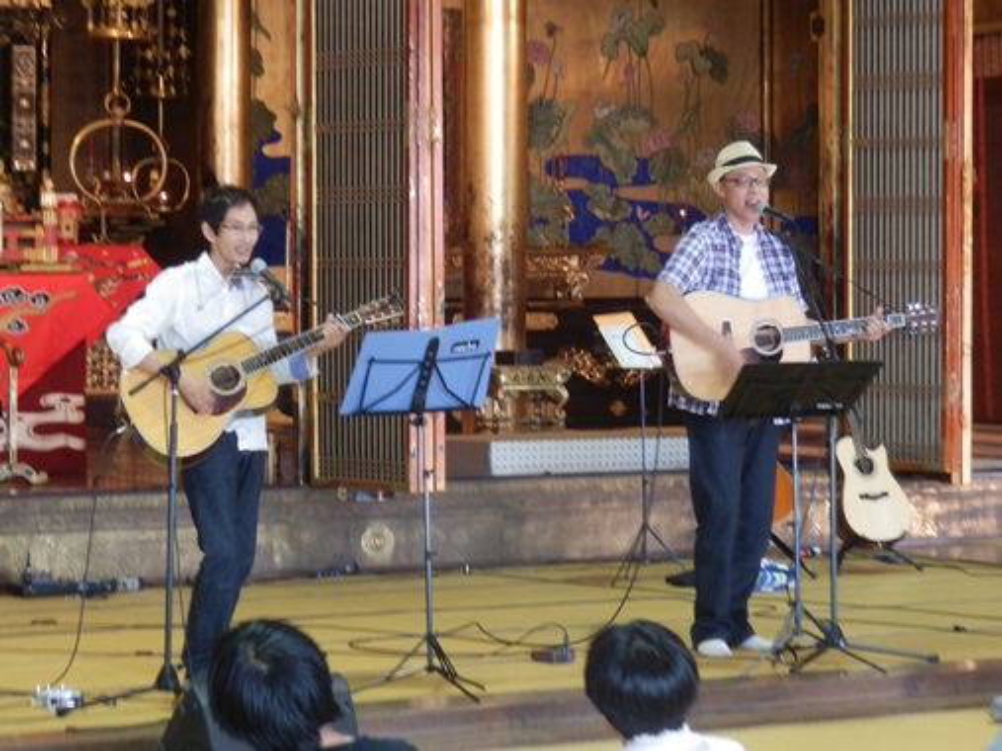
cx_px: 501
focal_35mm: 97
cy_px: 376
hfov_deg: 20.2
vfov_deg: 15.2
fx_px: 2807
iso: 400
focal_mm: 17.3
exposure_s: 1/8
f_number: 4.9
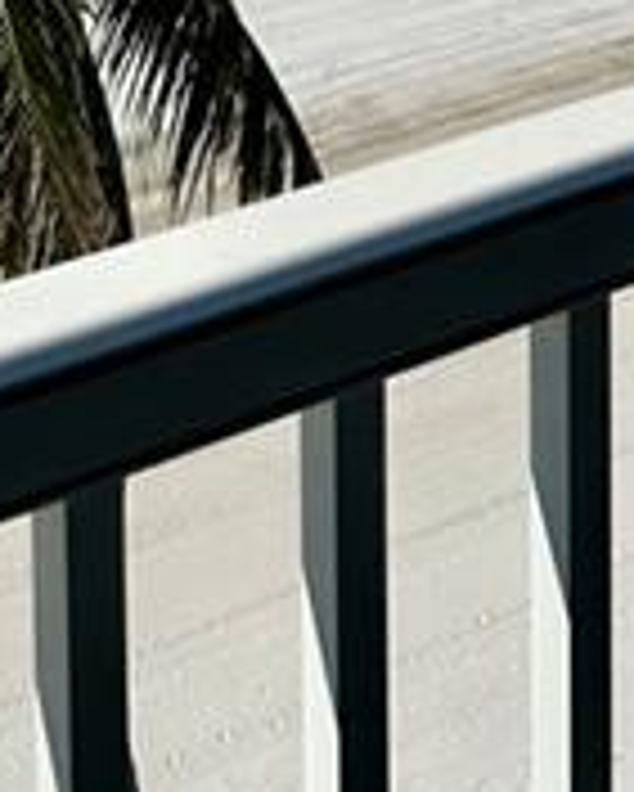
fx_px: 2390
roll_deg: +0.9
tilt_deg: -4.1
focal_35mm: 102
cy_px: -590
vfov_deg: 16.2
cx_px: 409
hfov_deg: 15.1
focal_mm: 6.86
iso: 80
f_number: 1.78
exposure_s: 1/10753
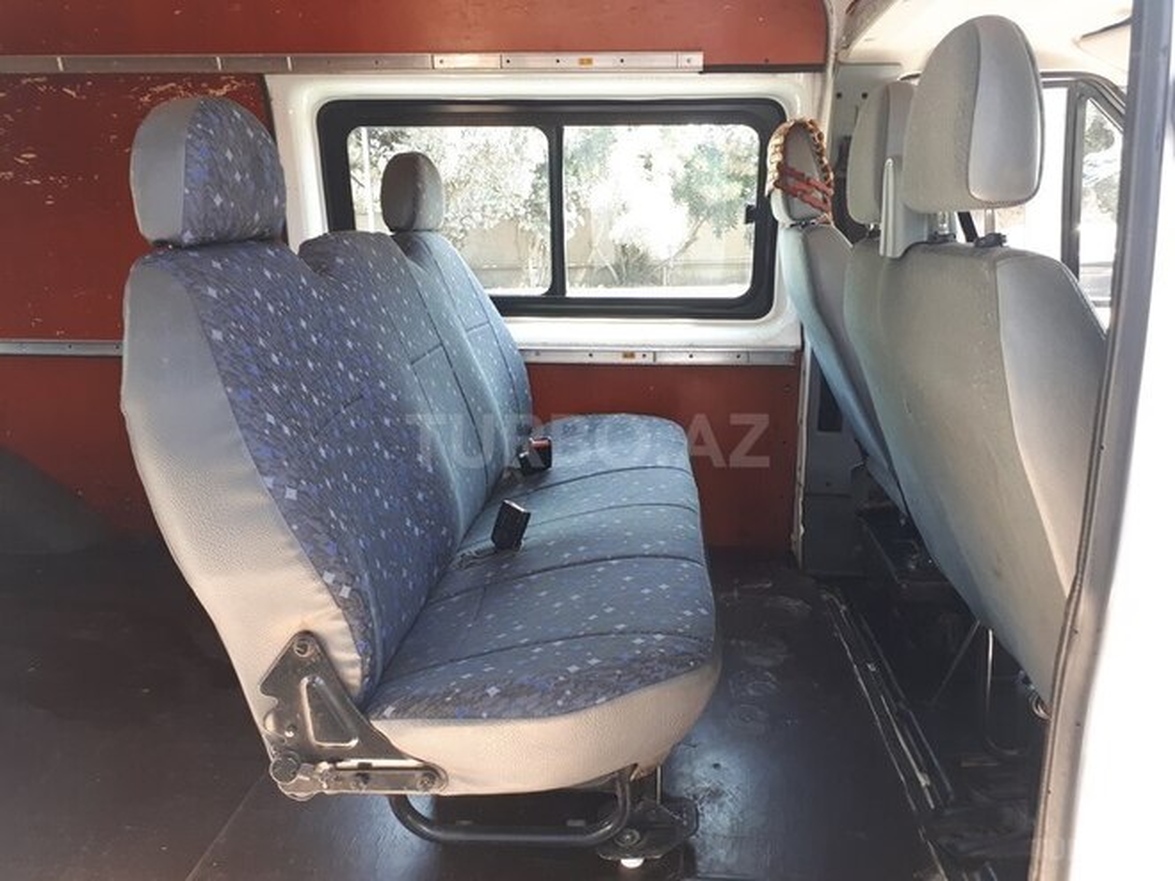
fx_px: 916
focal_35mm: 27
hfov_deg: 65.3
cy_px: 440
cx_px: 588
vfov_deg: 51.4
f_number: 1.9
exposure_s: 1/33
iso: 64
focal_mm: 3.6
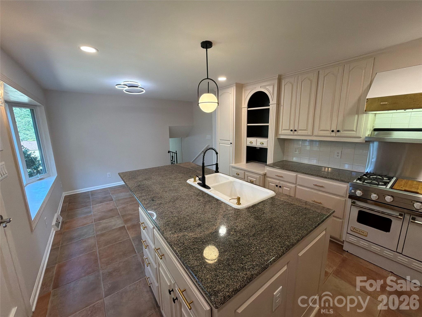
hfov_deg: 102.1
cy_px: 158
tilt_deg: -12.6
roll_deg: +0.6
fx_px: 171
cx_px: 211
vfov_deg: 85.7
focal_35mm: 14
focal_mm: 2.22
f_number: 2.2
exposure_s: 1/120
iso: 250
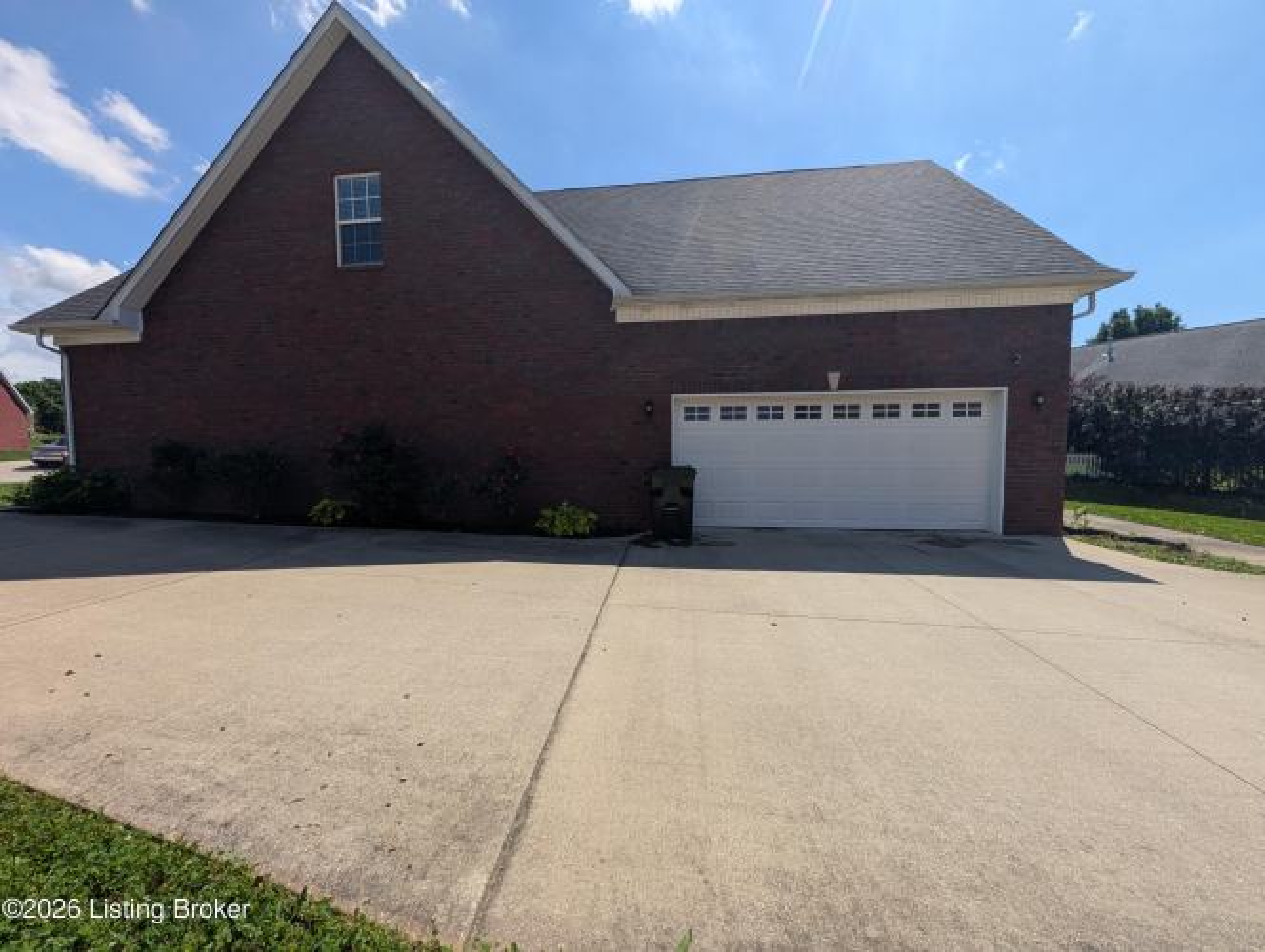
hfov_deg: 110.5
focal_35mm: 12
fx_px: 439
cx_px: 632
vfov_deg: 94.6
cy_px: 476
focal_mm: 2.02
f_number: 1.7
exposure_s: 1/2786
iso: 47
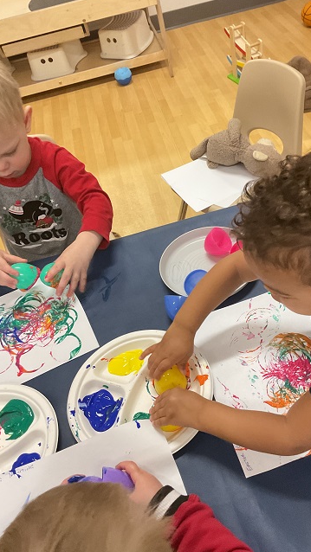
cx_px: 192
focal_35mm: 33
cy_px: 279
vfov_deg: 59.5
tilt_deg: -48.3
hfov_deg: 35.5
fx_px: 484
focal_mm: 3
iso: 250
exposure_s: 1/40
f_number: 1.8
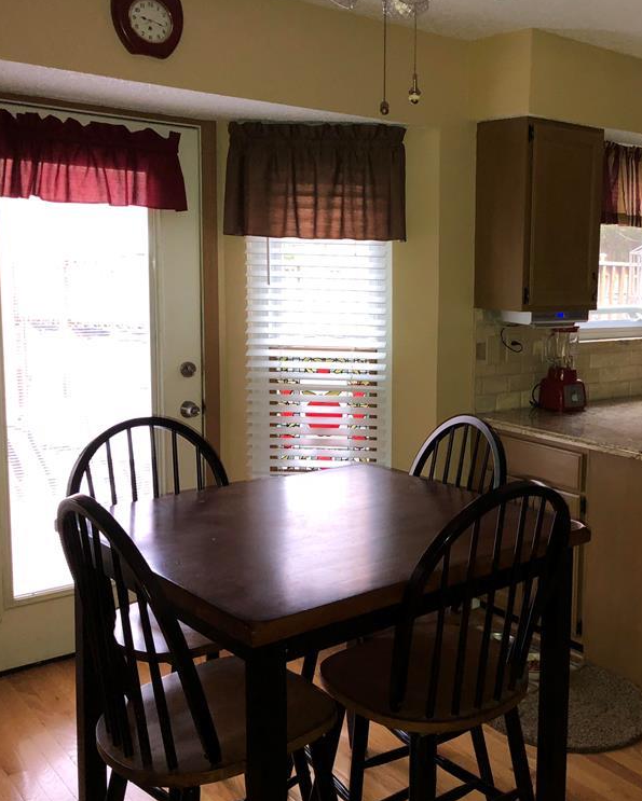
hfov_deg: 36.9
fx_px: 926
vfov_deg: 46.8
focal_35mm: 39
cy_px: 390
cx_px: 511
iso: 160
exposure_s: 1/40
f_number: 1.8
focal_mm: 3.99
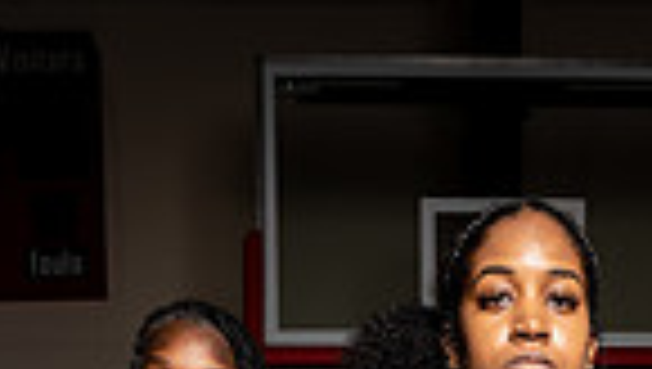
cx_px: 477
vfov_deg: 11.4
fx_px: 1350
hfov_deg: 26.8
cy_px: 1008
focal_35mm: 78
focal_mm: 24
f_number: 7.1
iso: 100
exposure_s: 1/250
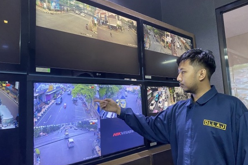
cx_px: 125
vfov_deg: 46.4
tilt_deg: +7.7
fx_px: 193
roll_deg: +3.5
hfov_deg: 65.5
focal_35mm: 28
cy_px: 82
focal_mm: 4.25
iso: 500
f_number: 1.8
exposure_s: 1/30
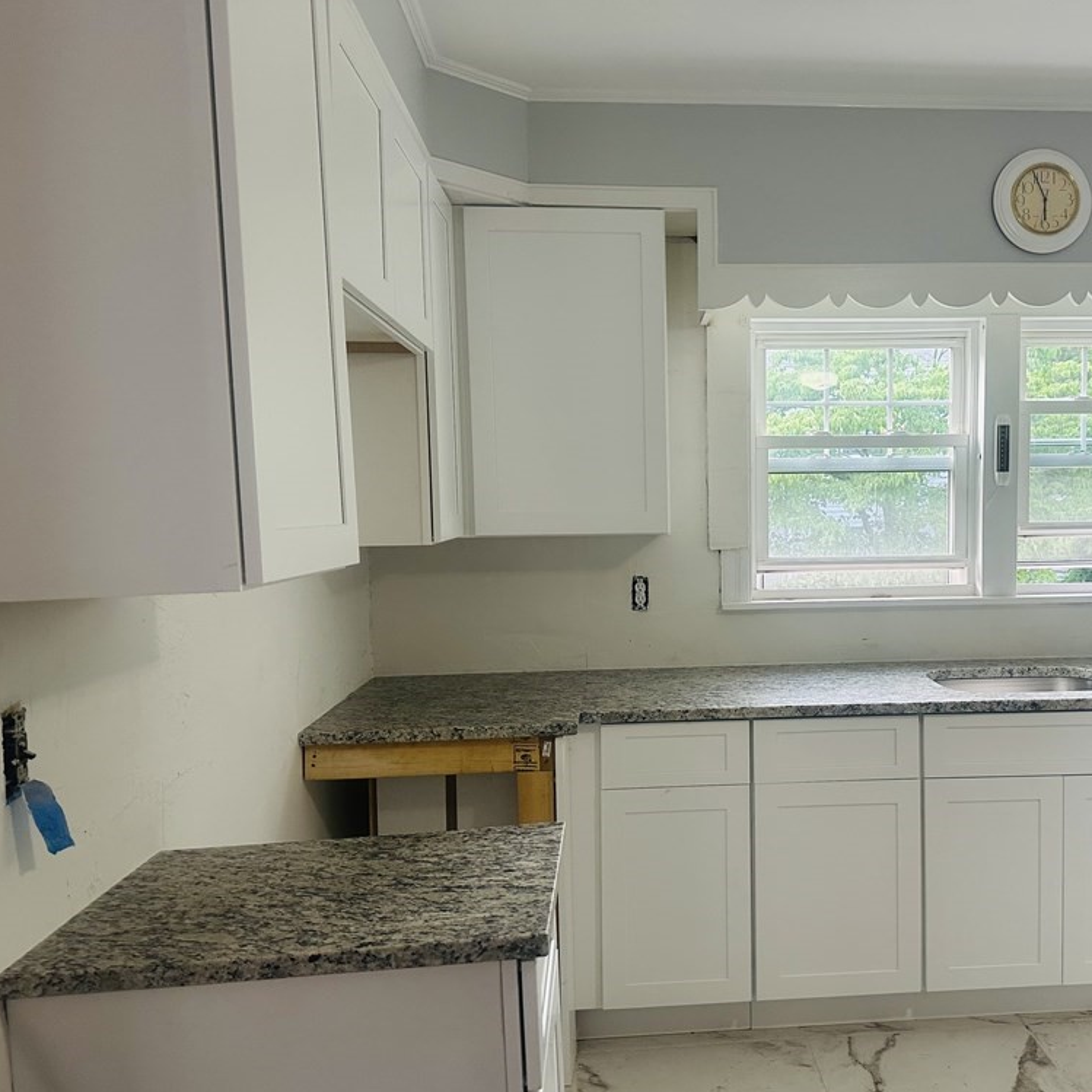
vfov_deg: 55.6
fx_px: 1035
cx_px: 719
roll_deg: +0.4
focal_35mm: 29
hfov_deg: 54.6
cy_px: 558
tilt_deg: -3.4
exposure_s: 1/84
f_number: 1.78
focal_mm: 6.86
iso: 250
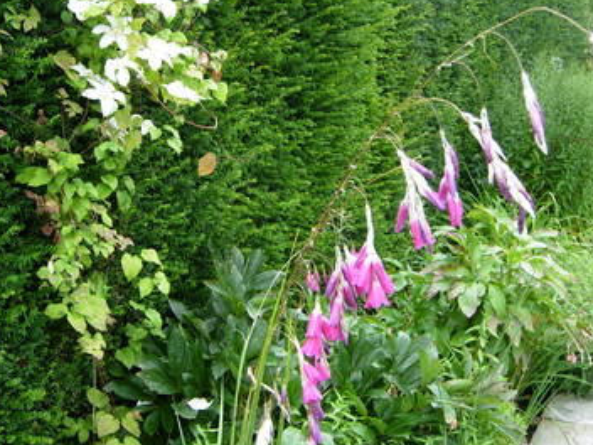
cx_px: 296
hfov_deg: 42.1
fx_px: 771
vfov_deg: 32.1
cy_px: 174
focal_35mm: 45
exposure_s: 1/64
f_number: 3
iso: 50
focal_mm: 7.5
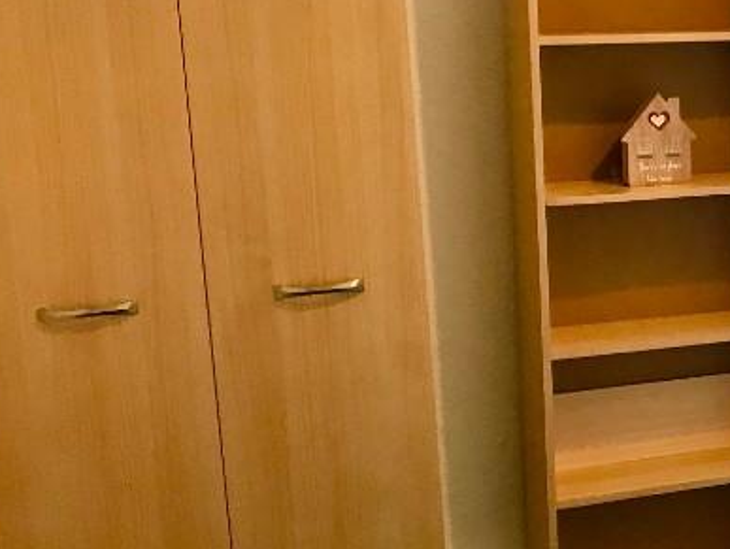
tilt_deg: -9.3
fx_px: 1562
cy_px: 279
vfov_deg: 19.9
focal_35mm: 74
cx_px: 875
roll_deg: +0.8
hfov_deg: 24.0
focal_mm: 3.99
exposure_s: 1/17
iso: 50
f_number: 1.8
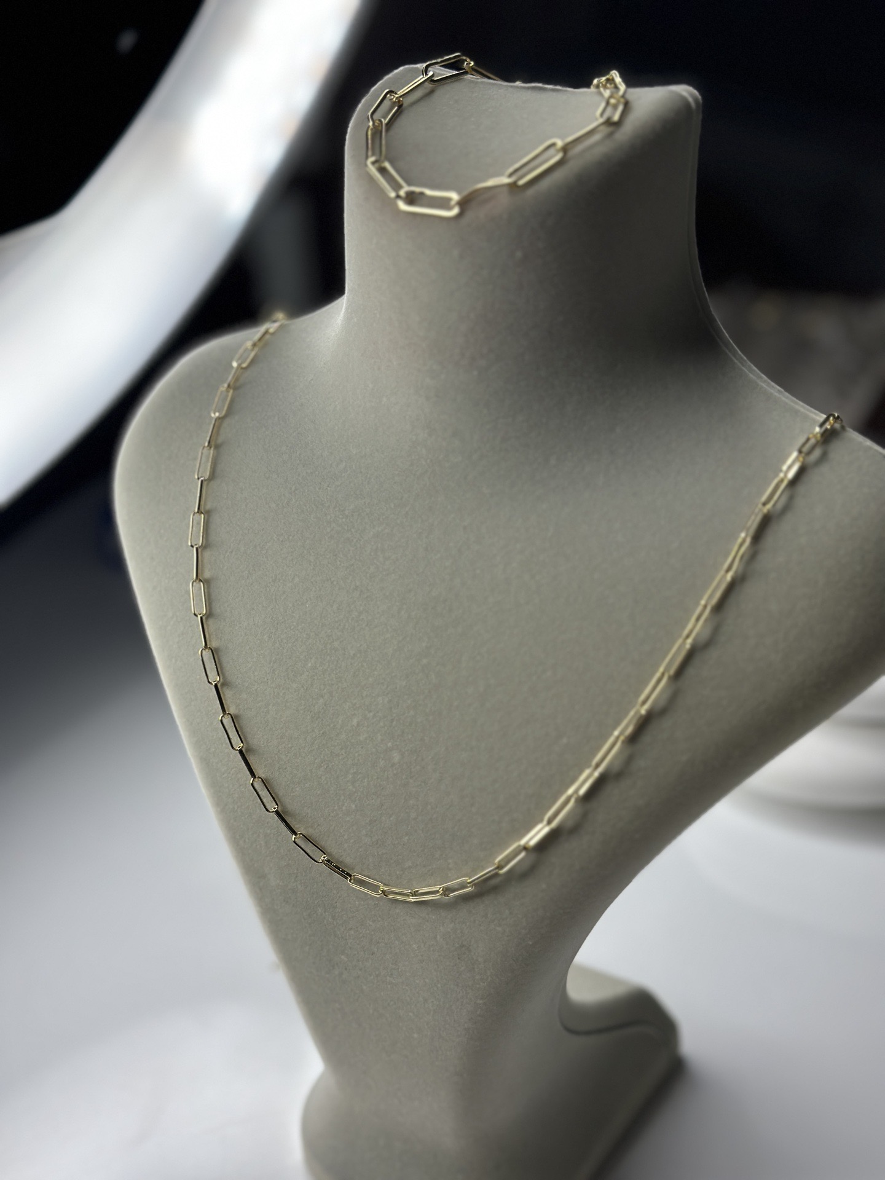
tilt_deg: -29.5
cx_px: 442
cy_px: 590
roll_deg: +1.8
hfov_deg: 30.3
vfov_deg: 39.7
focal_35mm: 48
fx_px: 1636
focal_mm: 6.86
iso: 80
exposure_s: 1/880
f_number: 1.78
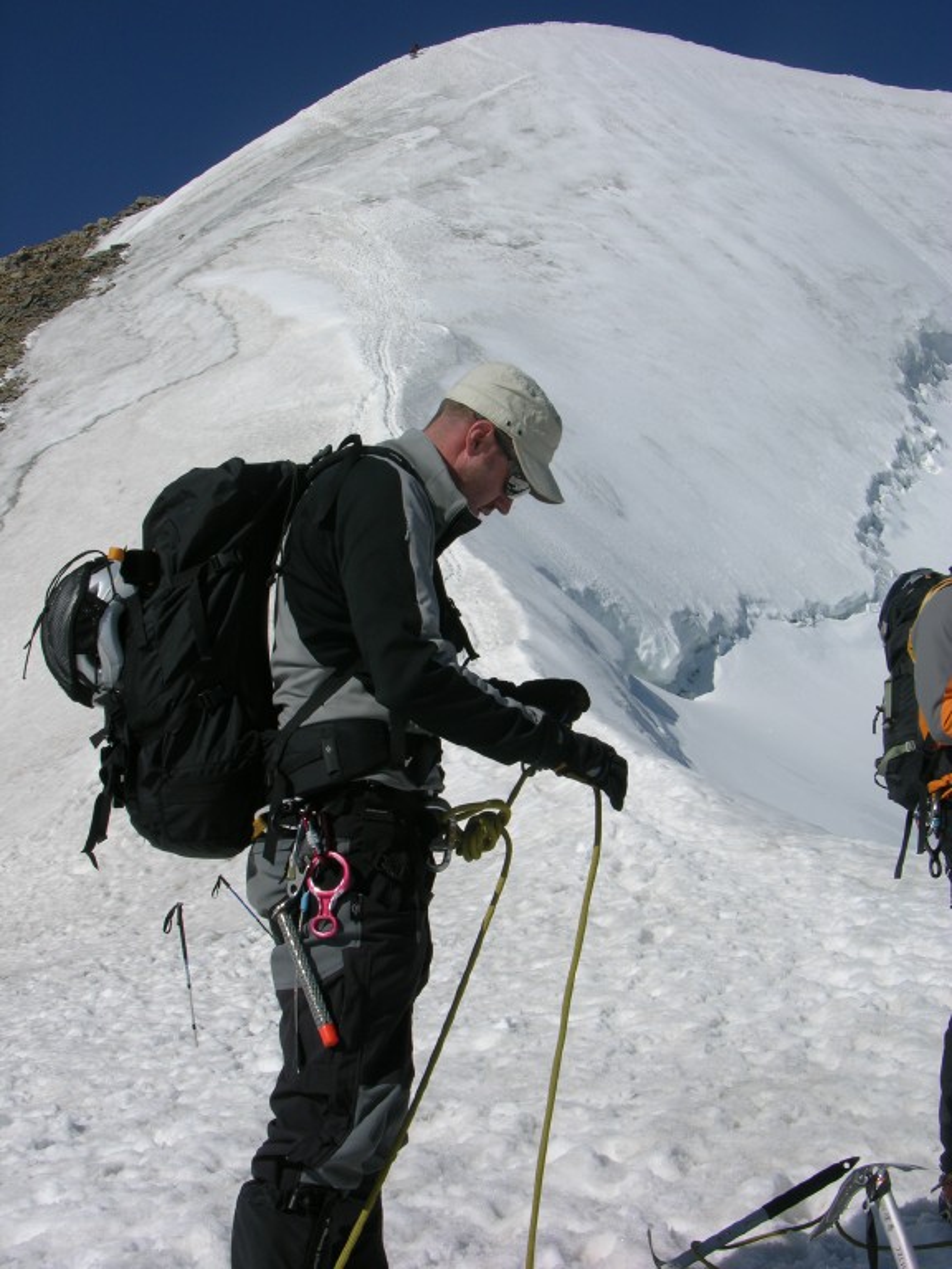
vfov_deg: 41.2
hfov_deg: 31.5
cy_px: 634
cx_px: 476
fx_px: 1687
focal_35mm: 46
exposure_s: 1/365
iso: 50
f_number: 7.5
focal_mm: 11.6
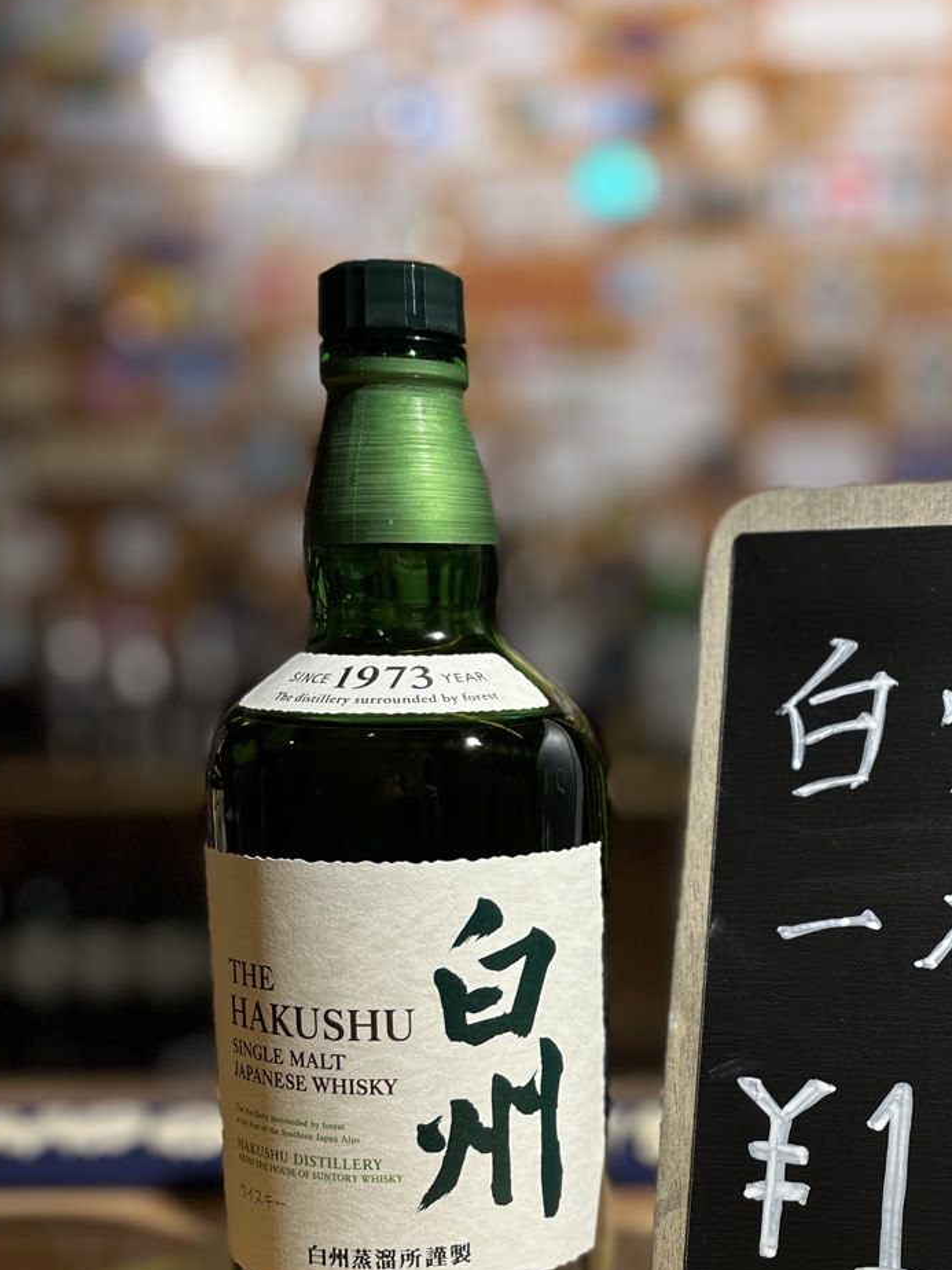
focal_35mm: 45
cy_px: 860
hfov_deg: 31.3
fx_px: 1650
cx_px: 767
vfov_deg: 41.5
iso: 80
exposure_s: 1/120
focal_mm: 5.1
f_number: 1.6
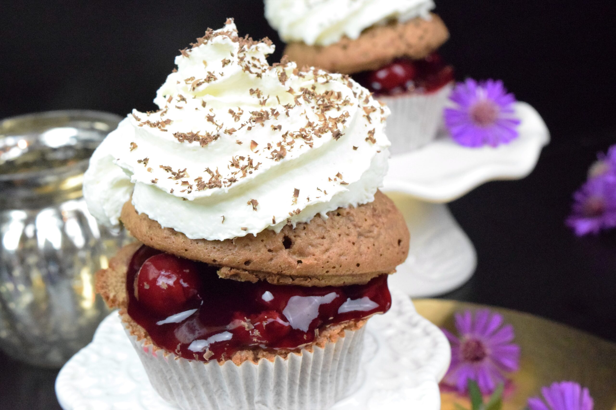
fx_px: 924
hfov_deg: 36.9
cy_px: 205
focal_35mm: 54
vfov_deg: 25.1
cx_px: 308
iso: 12800
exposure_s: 1/250
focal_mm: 36
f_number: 11
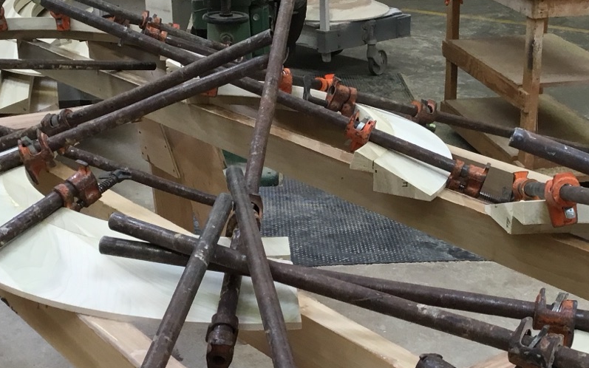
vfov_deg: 19.6
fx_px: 1059
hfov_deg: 31.1
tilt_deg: -23.2
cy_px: 259
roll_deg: -1.0
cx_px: 302
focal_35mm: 66
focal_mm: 3.3
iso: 32
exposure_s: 1/40
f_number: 2.4
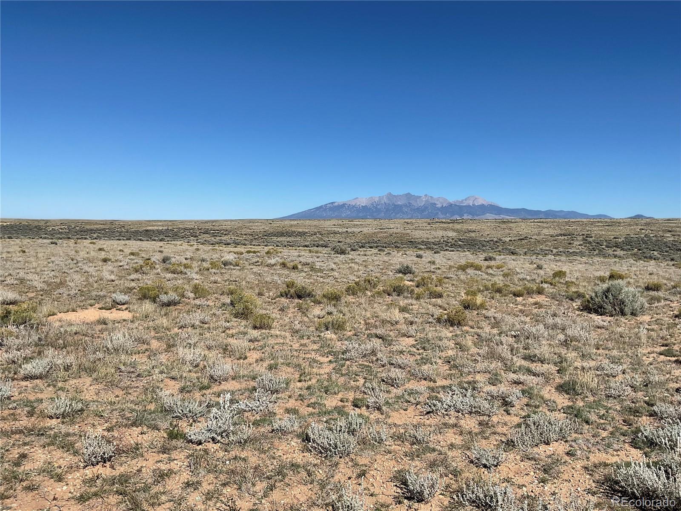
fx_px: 571
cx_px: 340
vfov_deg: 48.2
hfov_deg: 61.7
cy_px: 256
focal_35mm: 29
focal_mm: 3
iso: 16
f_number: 1.8
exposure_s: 1/3125
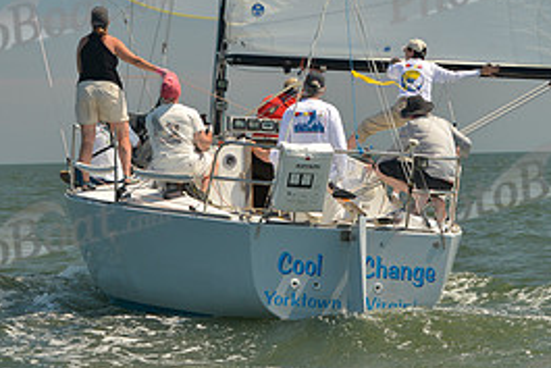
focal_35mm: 164
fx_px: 2511
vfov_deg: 8.4
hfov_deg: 12.5
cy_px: 107
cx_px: 281
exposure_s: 1/800
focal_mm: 75
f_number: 5
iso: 200
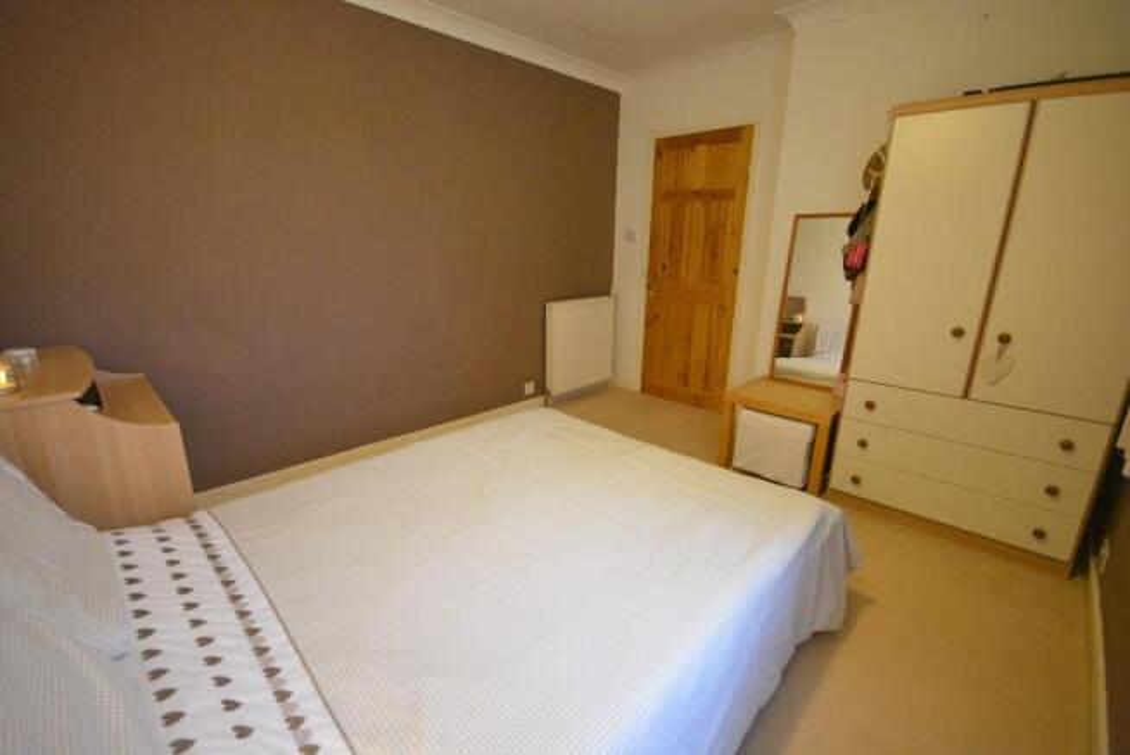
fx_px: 471
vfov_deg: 77.4
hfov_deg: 100.4
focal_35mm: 15
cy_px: 378
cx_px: 565
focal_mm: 10
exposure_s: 1/50
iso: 5000
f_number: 4
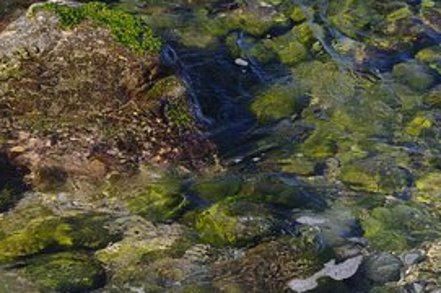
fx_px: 1248
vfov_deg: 13.4
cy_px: 186
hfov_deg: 20.0
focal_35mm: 102
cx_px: 291
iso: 200
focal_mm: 36
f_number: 9
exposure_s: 1/80
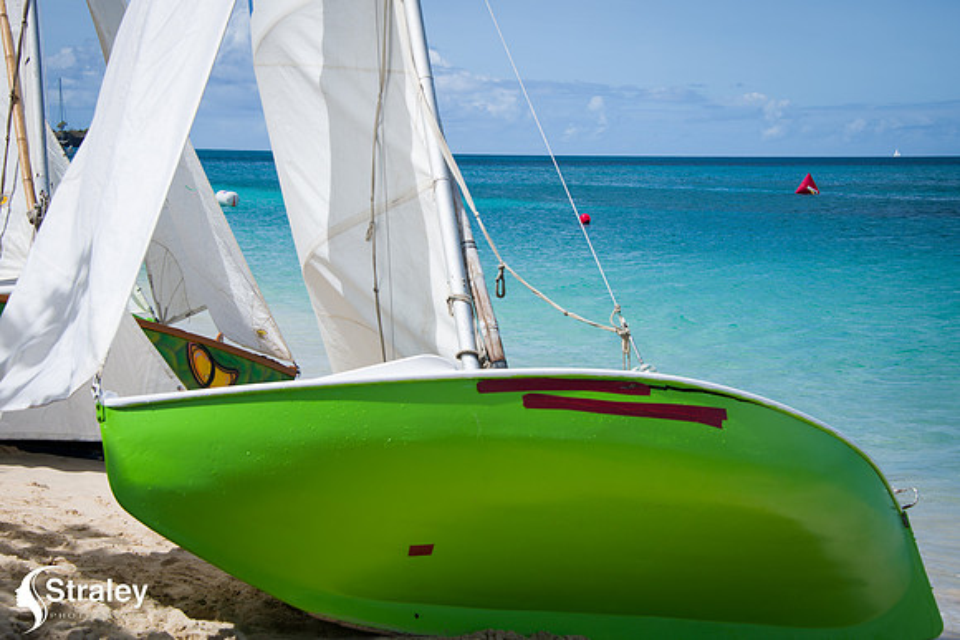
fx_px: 1951
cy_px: 320
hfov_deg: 27.6
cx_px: 480
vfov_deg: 18.6
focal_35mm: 73
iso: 64
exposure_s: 1/320
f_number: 8
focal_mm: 68
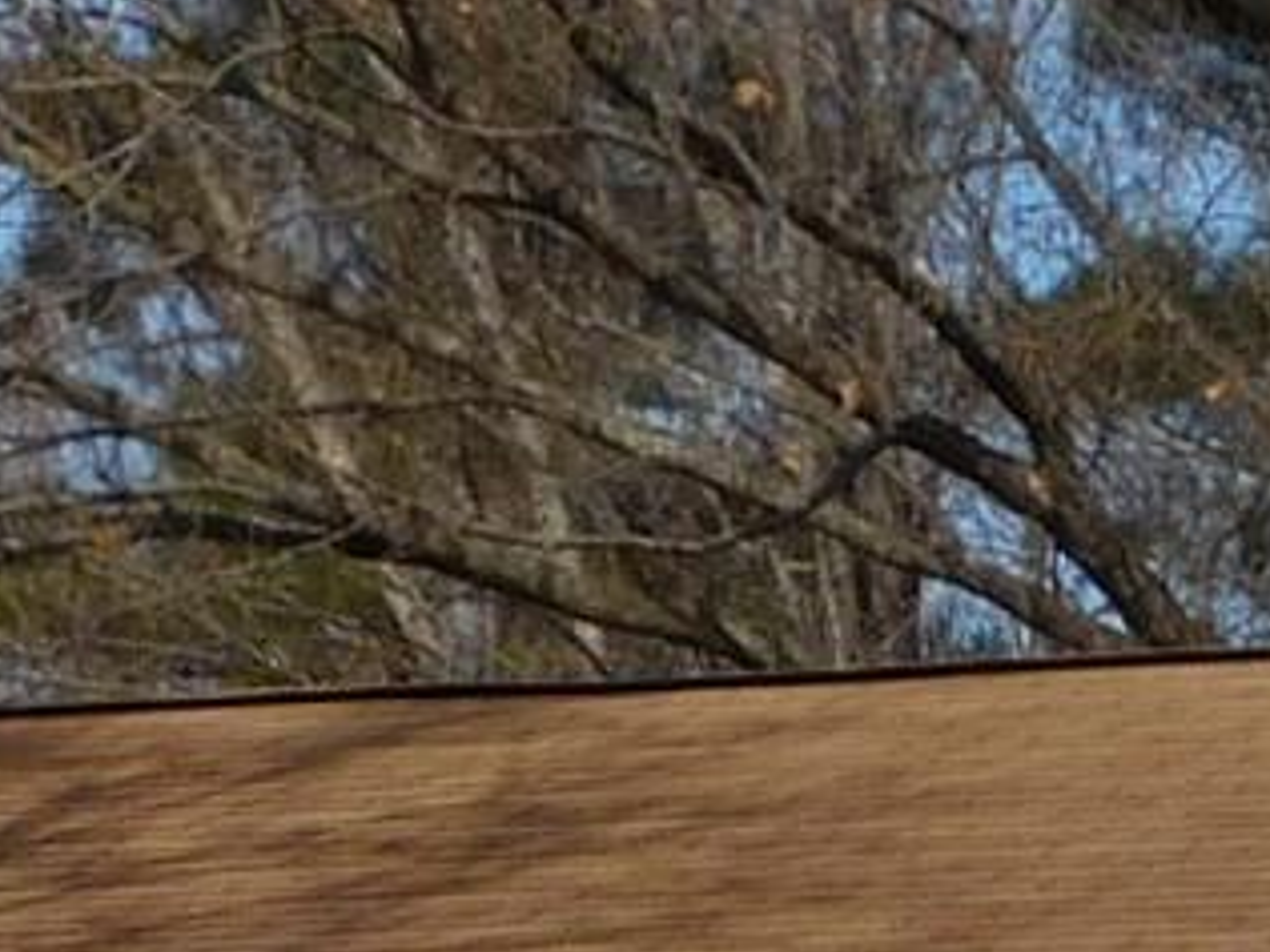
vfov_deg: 4.4
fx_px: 12144
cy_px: 1988
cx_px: 2600
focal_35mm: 331
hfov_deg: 5.8
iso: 125
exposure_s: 1/500
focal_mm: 9
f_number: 7.6
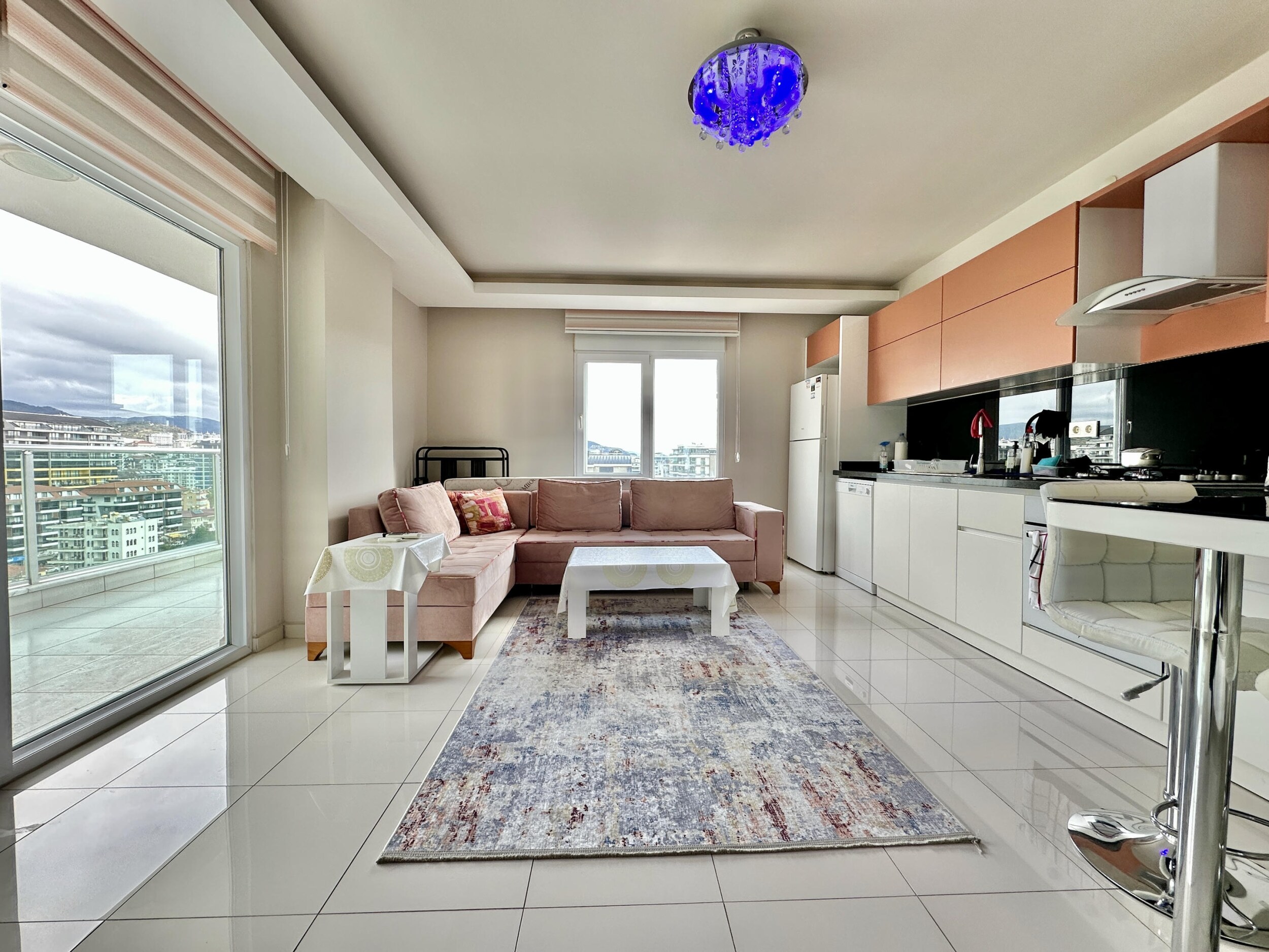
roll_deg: -0.4
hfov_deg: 102.1
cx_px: 634
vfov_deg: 85.7
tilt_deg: -1.3
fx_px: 513
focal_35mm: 14
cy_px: 476
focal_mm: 2.22
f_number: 2.2
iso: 50
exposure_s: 1/99
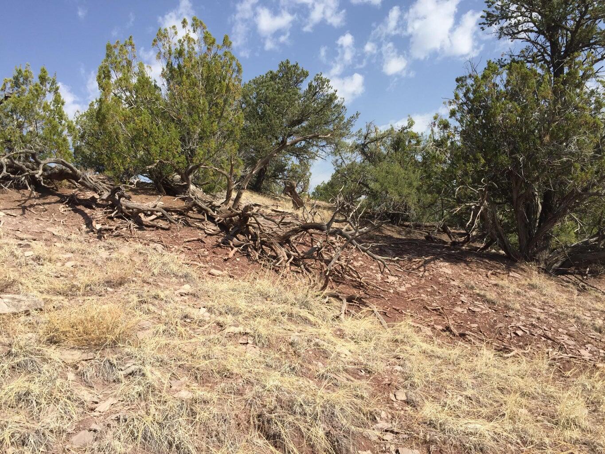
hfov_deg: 61.7
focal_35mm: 29
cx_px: 302
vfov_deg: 48.2
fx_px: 507
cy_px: 227
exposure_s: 1/1721
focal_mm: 4.15
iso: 32
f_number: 2.2
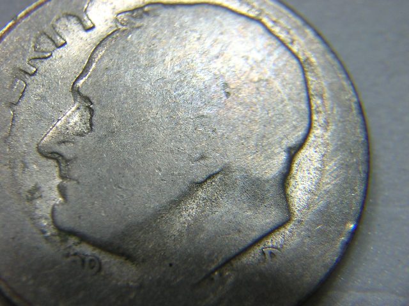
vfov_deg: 28.6
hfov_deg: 37.5
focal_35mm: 51
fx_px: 603
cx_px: 204
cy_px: 153
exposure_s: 1/36.2
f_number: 3.1
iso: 100
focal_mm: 6.6
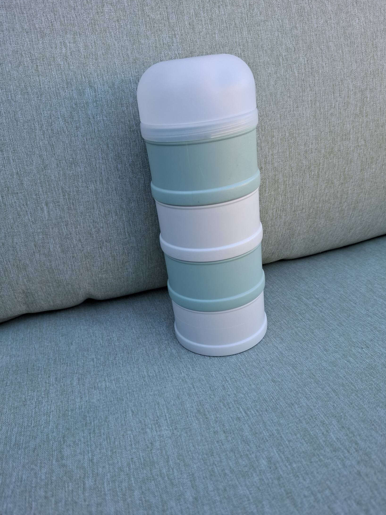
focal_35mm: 27
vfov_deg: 65.3
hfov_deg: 51.3
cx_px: 200
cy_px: 273
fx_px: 401
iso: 50
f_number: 1.8
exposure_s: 1/156
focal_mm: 5.54
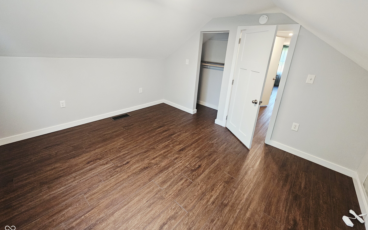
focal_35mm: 14
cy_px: 96
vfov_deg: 78.0
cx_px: 186
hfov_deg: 105.3
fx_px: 140
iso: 400
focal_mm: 2.2
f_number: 2.2
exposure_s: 1/60
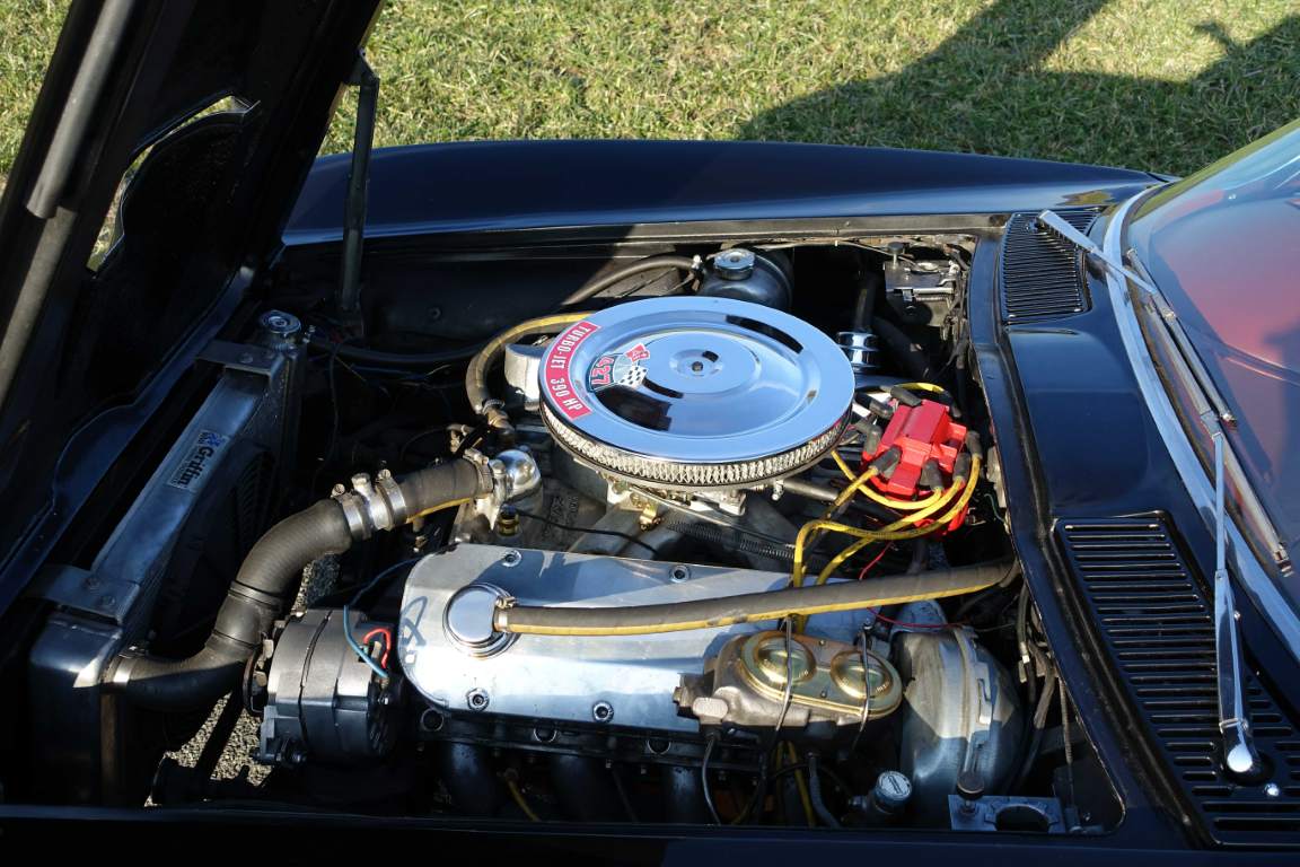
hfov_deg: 54.4
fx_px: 1264
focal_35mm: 35
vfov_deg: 37.9
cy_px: 434
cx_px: 650
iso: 125
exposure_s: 1/320
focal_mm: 12.99
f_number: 4
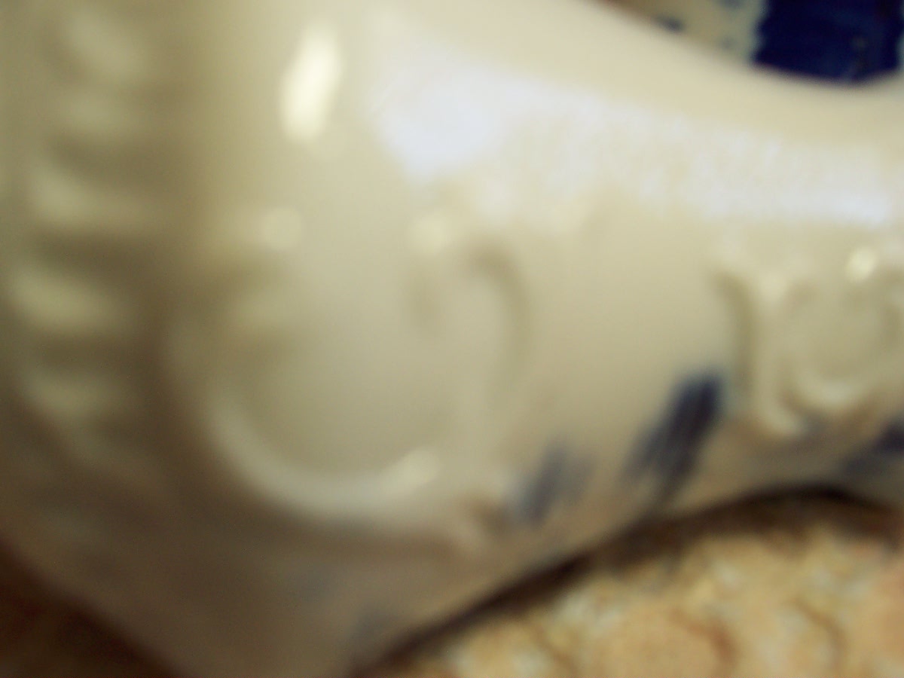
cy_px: 339
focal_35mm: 37
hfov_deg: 50.1
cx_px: 452
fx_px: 966
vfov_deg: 38.7
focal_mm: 5.6
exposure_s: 1/90
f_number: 2.8
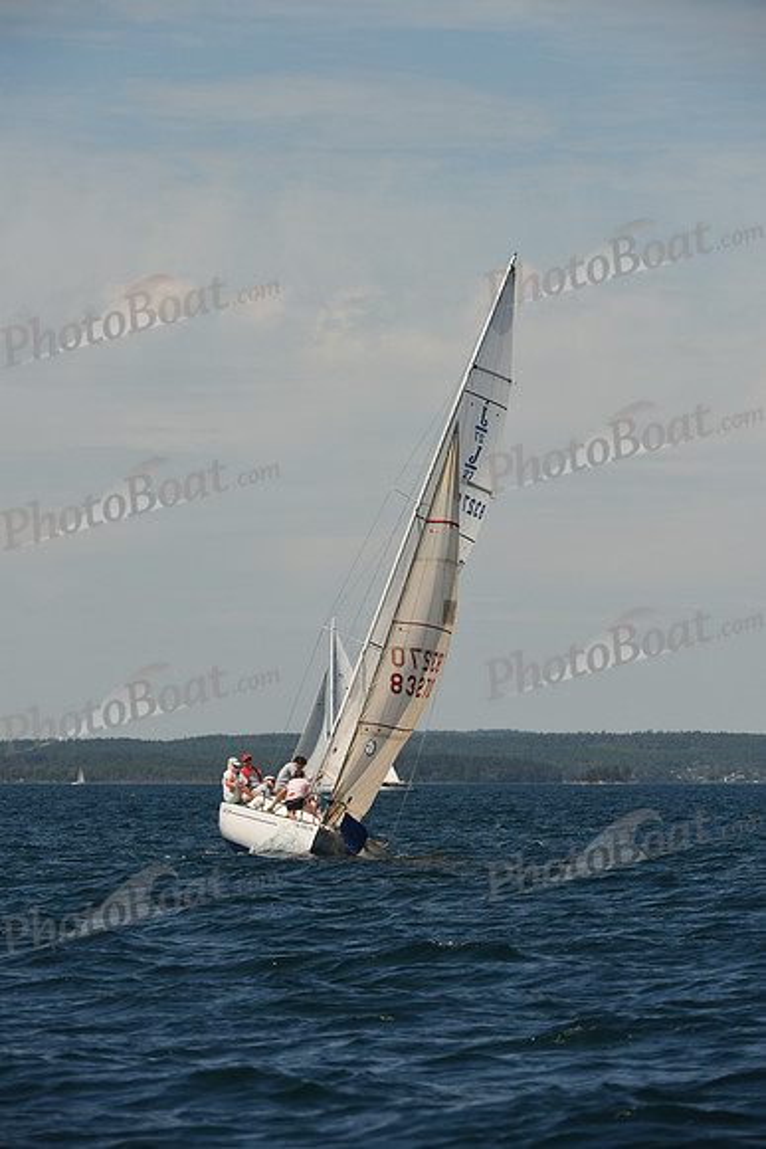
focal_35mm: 240
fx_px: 7655
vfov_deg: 8.6
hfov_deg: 5.7
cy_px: 574
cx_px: 383
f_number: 7.1
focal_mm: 240
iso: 250
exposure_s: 1/1000
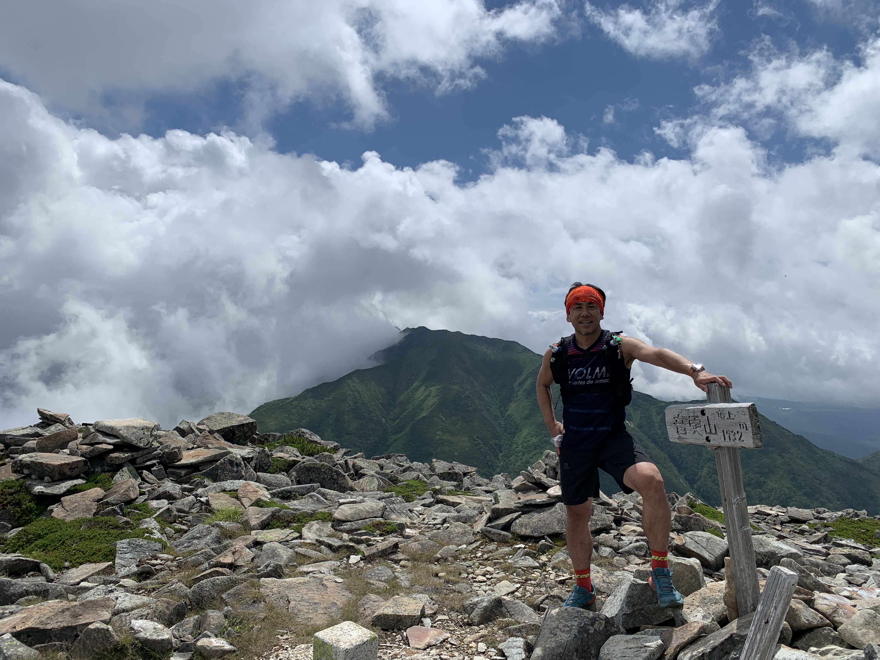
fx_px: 661
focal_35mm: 26
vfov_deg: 53.1
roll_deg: -2.0
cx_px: 440
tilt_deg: +0.9
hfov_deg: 67.3
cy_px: 330
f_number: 1.8
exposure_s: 1/8000
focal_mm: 4.25
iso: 25
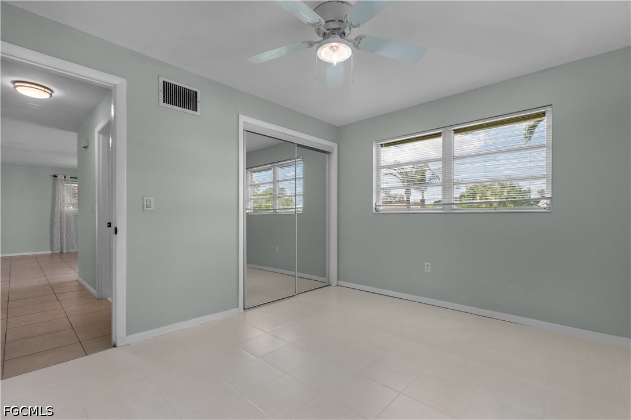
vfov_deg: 77.3
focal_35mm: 15
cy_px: 210
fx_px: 263
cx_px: 316
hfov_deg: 100.4
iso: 800
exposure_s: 1/160
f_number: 6.3
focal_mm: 10
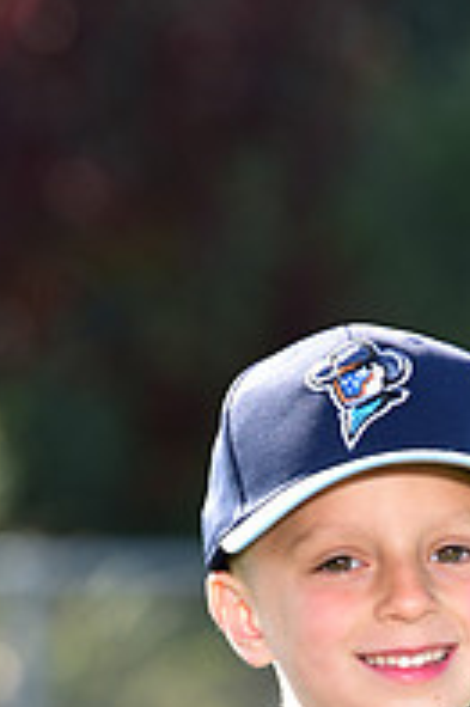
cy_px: 879
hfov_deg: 2.3
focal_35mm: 589
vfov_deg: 3.5
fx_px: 11554
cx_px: 350
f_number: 5
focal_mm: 200
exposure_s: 1/160
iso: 80
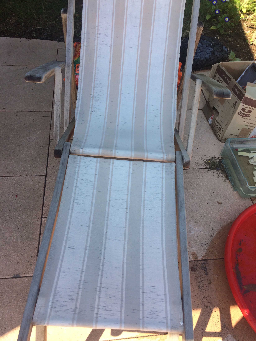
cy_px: 170
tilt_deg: -52.9
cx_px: 128
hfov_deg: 48.2
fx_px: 286
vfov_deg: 61.7
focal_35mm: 29
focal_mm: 4.15
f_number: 2.2
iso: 32
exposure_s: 1/720
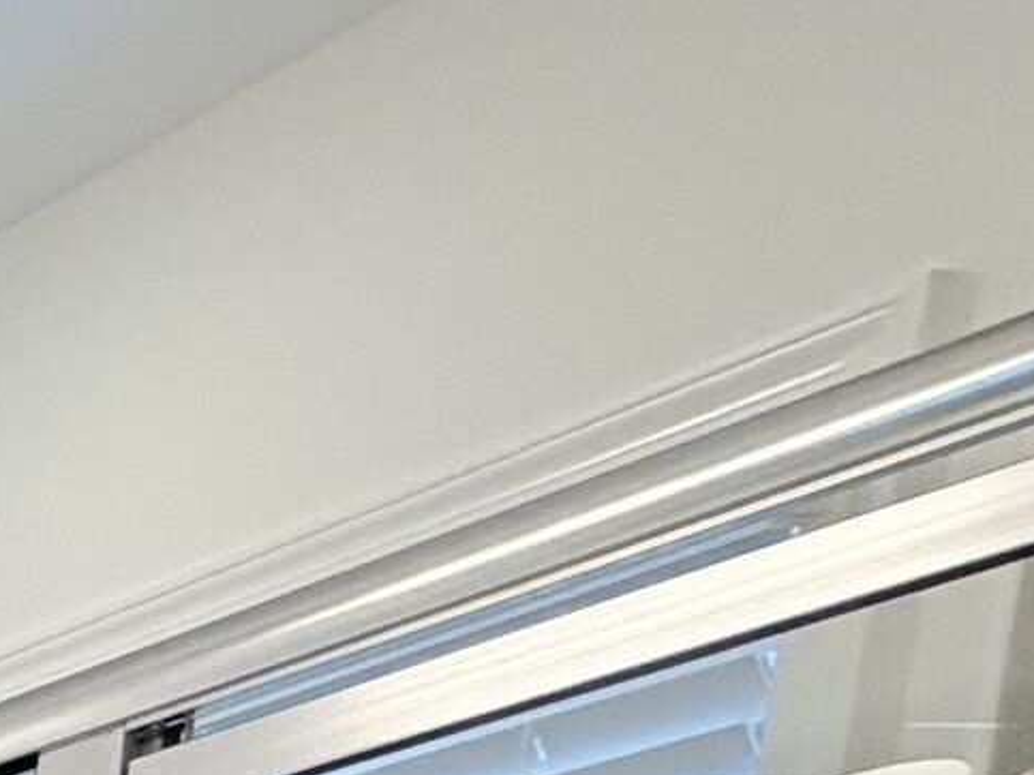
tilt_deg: -9.1
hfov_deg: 11.5
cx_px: -2066
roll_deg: +0.9
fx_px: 2658
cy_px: 1985
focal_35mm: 89
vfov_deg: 12.3
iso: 100
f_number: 2.2
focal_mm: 2.22
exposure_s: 1/120
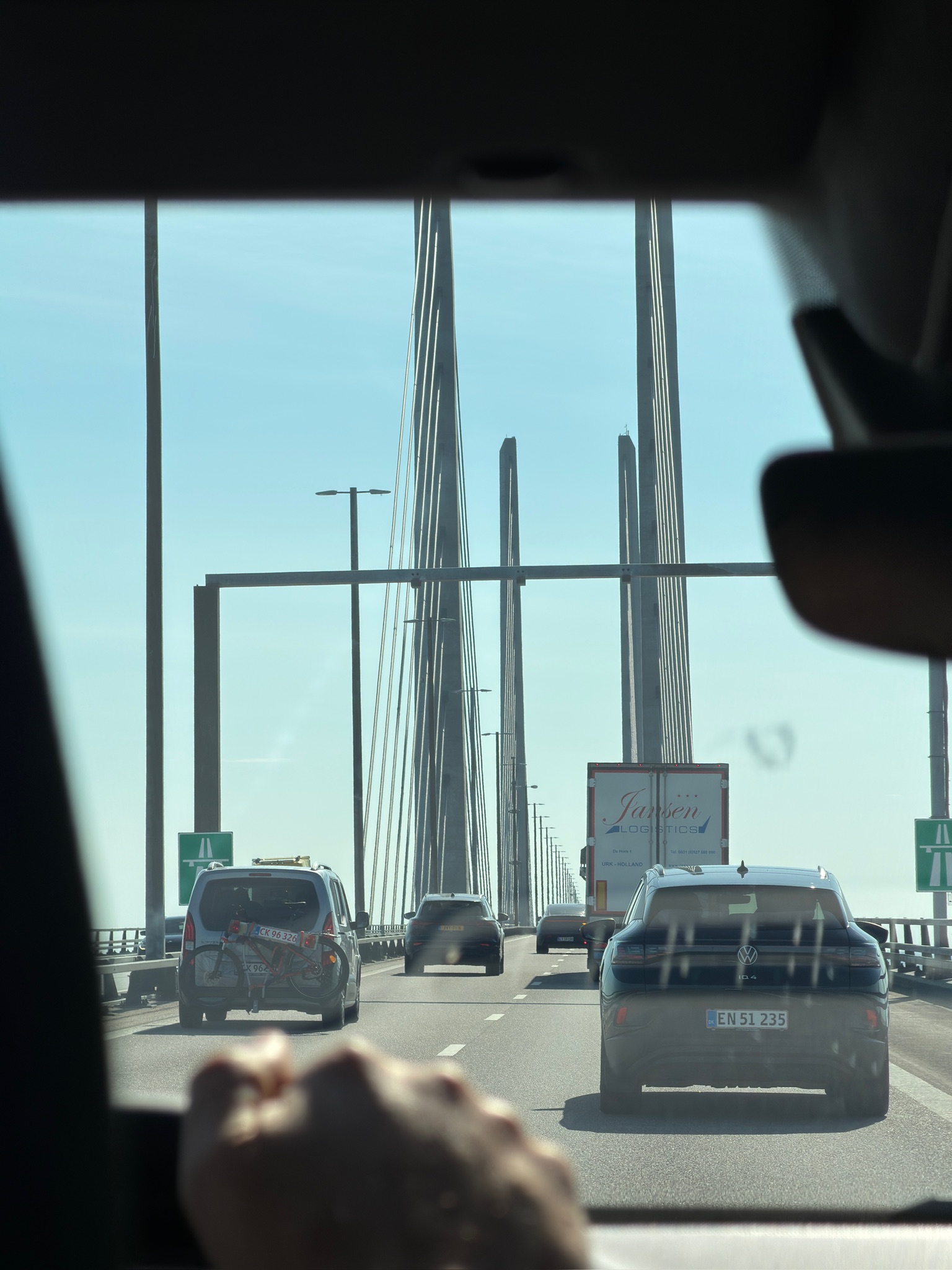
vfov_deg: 18.9
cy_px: 635
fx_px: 3814
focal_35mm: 104
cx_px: 476
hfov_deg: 14.2
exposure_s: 1/1143
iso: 20
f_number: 2.8
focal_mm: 16.89
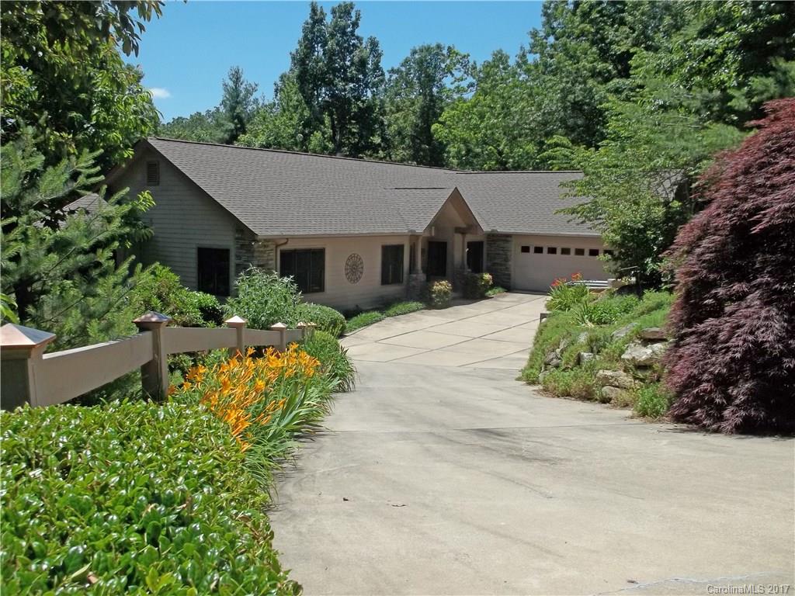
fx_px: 758
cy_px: 298
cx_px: 398
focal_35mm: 33
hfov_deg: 55.4
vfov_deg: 42.9
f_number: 8
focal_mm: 5.9
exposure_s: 1/200
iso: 64
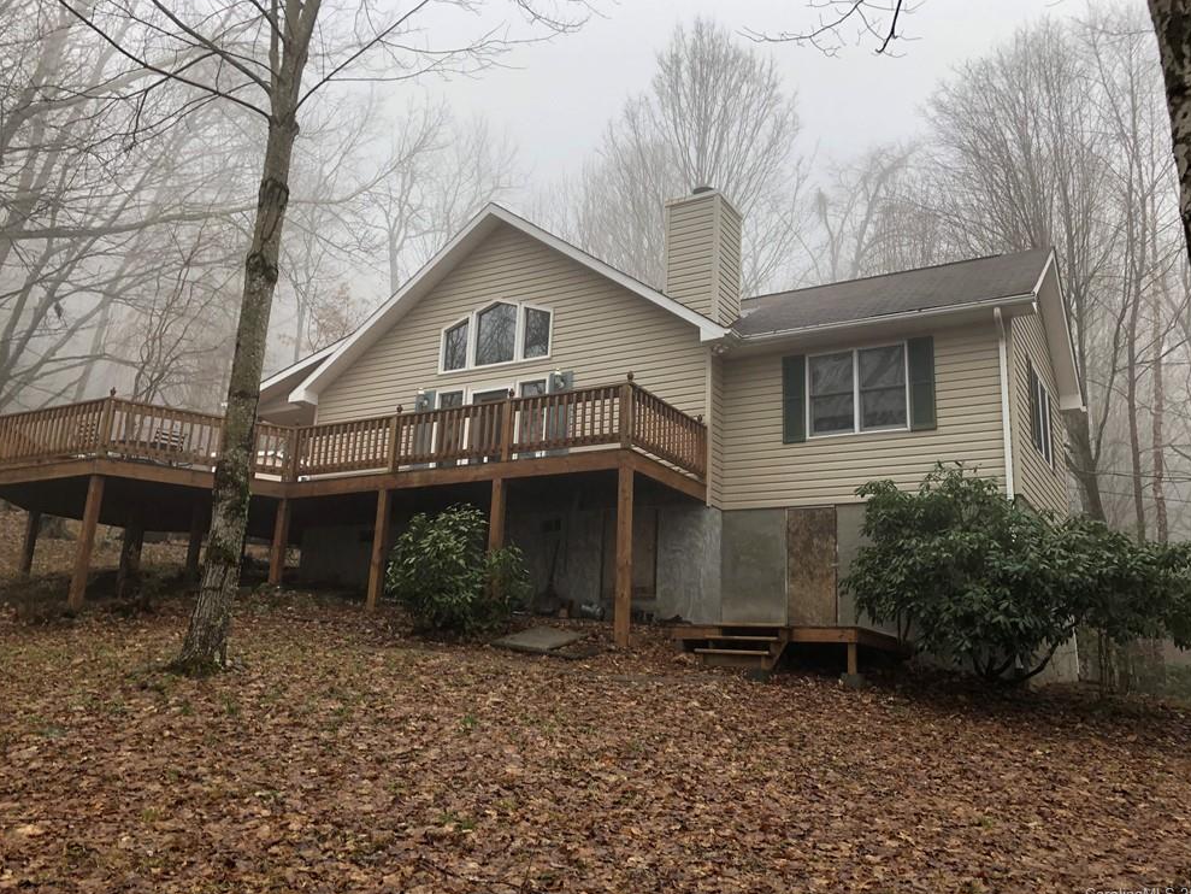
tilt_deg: +14.4
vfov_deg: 48.2
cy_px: 443
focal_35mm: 29
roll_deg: -2.5
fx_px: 998
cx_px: 607
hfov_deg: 61.6
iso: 40
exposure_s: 1/120
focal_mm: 3.99
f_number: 1.8
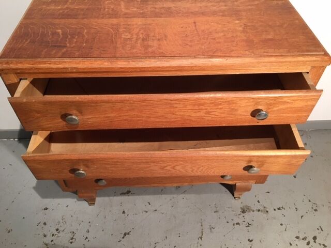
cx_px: 166
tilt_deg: -49.4
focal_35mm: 29
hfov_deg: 61.7
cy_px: 124
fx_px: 277
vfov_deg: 48.2
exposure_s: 1/33
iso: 125
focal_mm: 4.15
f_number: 2.2
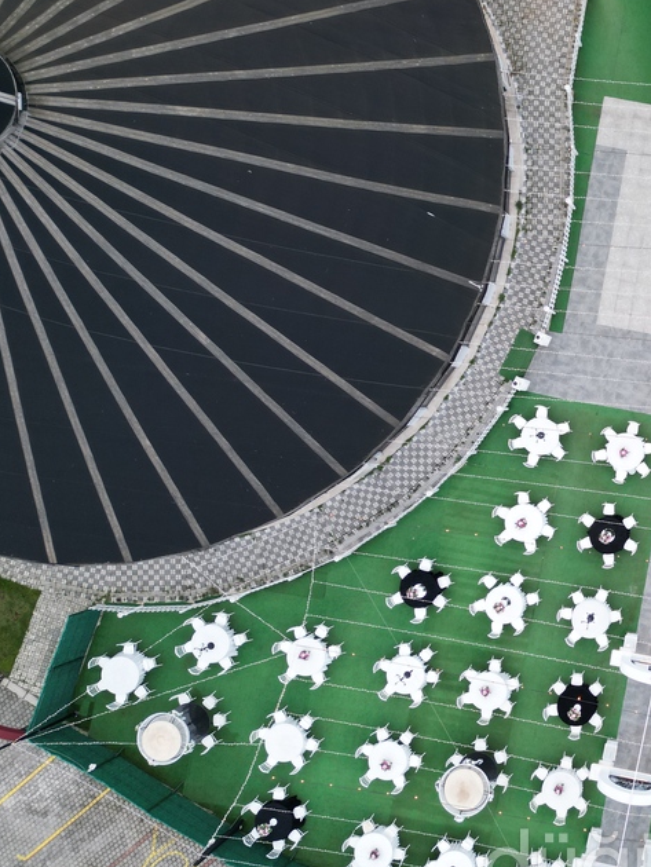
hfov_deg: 32.8
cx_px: 695
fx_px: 977
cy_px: 403
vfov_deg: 47.8
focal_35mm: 39
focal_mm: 6.72
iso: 150
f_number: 1.7
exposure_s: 1/250
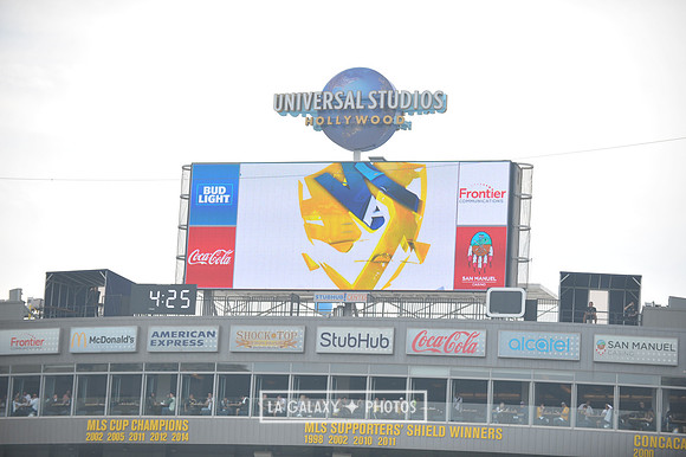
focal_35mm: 140
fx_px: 2666
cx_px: 343
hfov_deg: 14.7
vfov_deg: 9.8
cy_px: 228
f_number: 3.5
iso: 320
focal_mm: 140
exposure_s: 1/2500
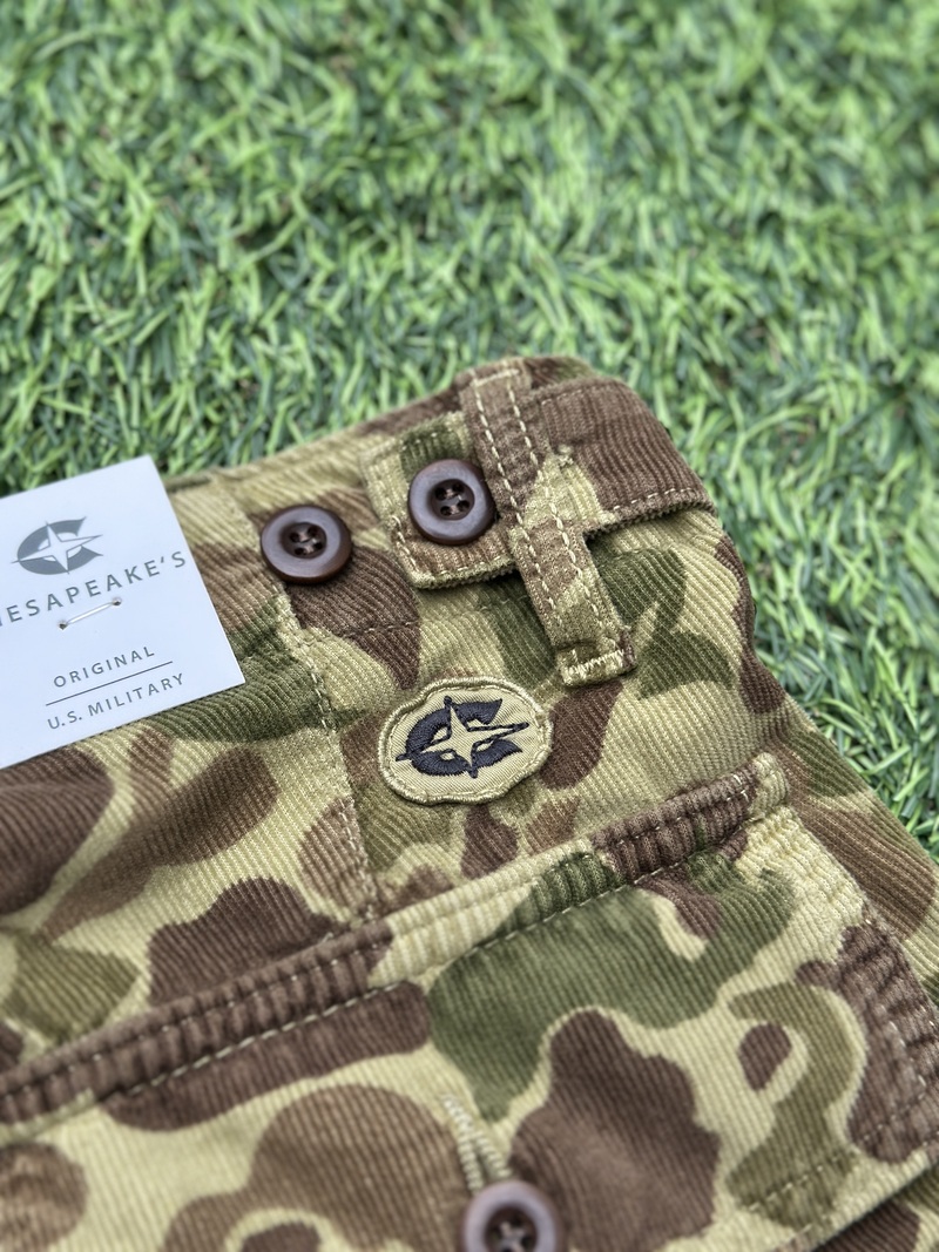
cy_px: 626
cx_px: 470
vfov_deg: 39.7
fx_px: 1736
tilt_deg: -68.8
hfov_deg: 30.3
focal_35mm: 48
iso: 80
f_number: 1.78
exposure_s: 1/690
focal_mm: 6.86
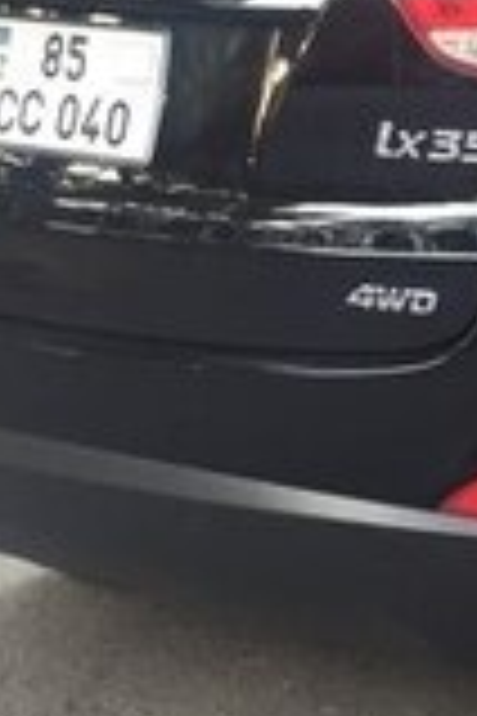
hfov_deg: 10.1
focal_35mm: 125
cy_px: 133
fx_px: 2484
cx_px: 976
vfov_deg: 16.3
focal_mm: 4.15
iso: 80
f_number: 2.2
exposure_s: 1/33
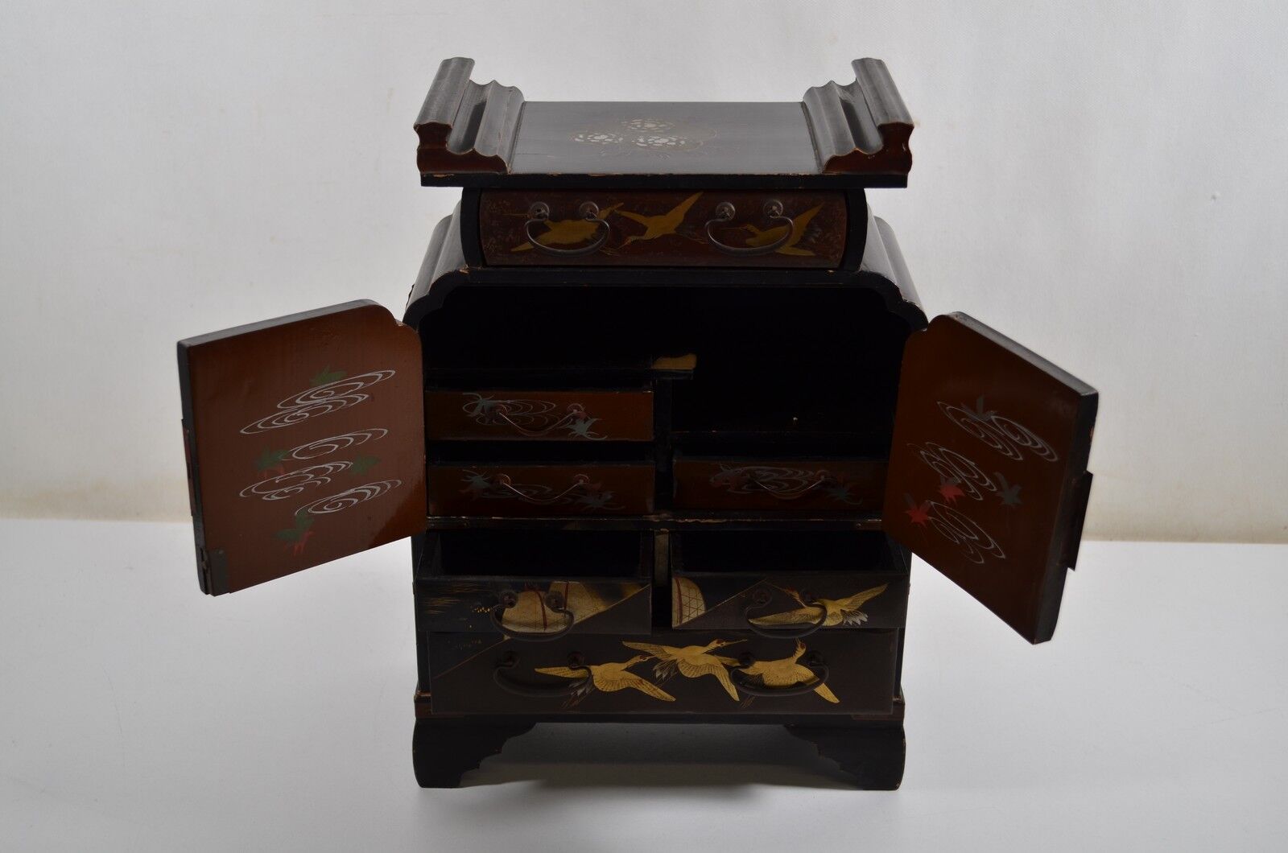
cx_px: 644
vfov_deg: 26.4
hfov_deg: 39.0
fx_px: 1821
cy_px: 426
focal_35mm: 51
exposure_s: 1/60
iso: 100
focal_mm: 34
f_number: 5
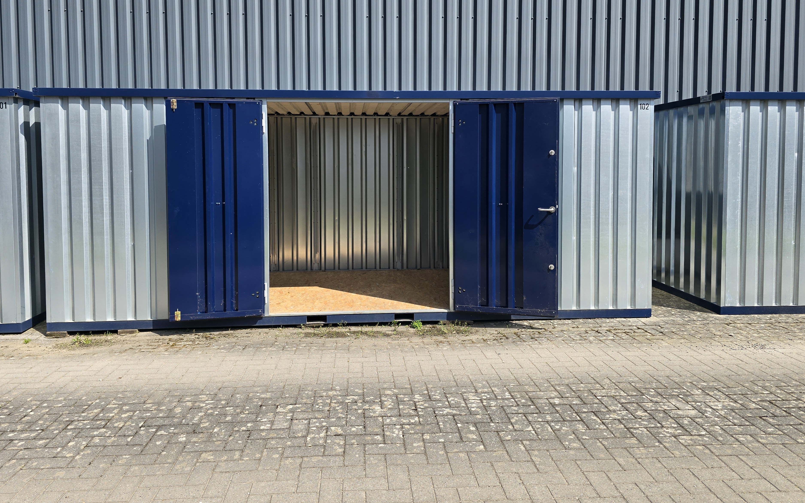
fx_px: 570
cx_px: 395
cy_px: 194
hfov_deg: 70.4
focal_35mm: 26
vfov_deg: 47.2
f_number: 1.7
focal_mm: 6.3
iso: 12
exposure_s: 1/487
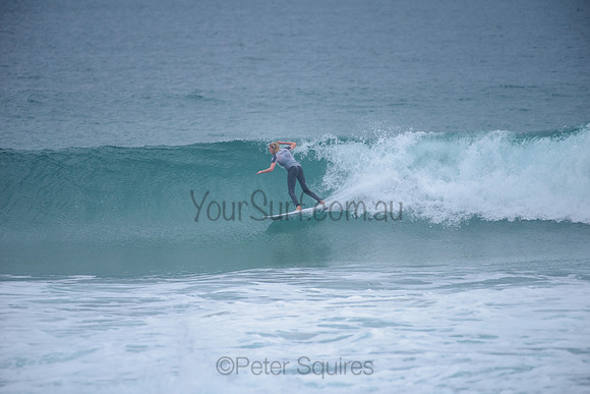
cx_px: 295
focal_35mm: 500
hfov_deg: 4.1
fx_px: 8196
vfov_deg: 2.8
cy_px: 197
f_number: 5.6
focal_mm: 500
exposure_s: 1/2000
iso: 360
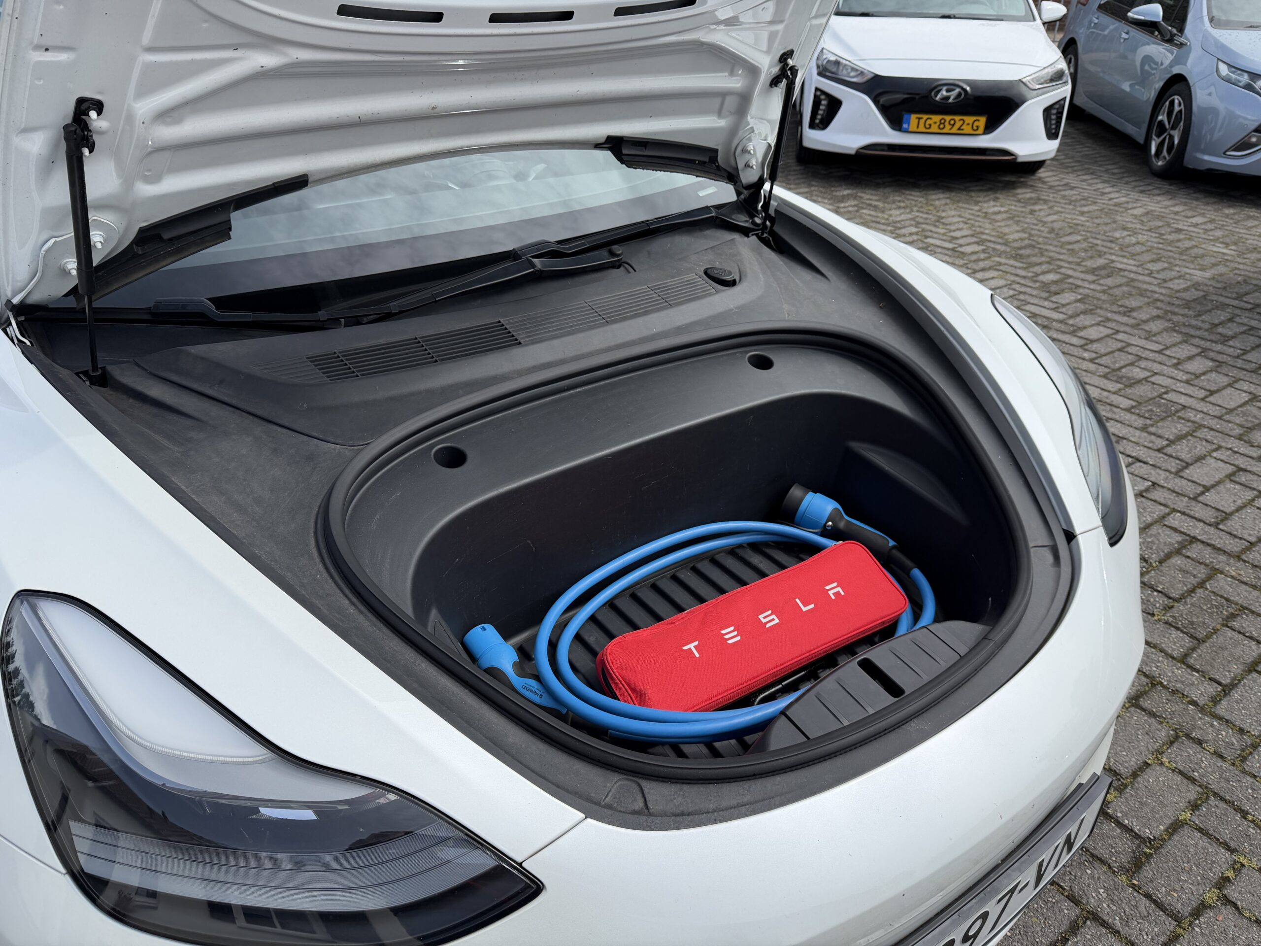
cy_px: 473
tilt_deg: -30.6
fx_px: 874
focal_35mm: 24
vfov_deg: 56.8
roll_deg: -0.1
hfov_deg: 71.6
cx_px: 630
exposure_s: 1/4673
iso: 100
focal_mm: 6.76
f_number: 1.78
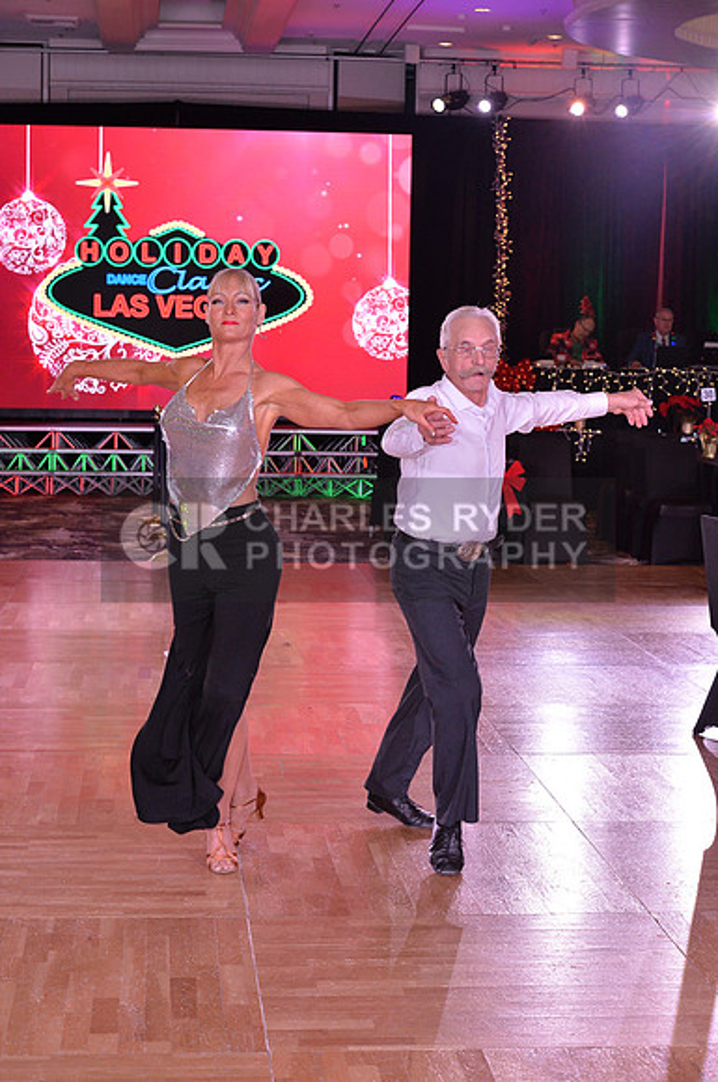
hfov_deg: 19.4
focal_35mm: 70
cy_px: 541
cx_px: 359
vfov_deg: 28.9
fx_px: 2100
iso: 2000
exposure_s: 1/250
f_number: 6.3
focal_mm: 70
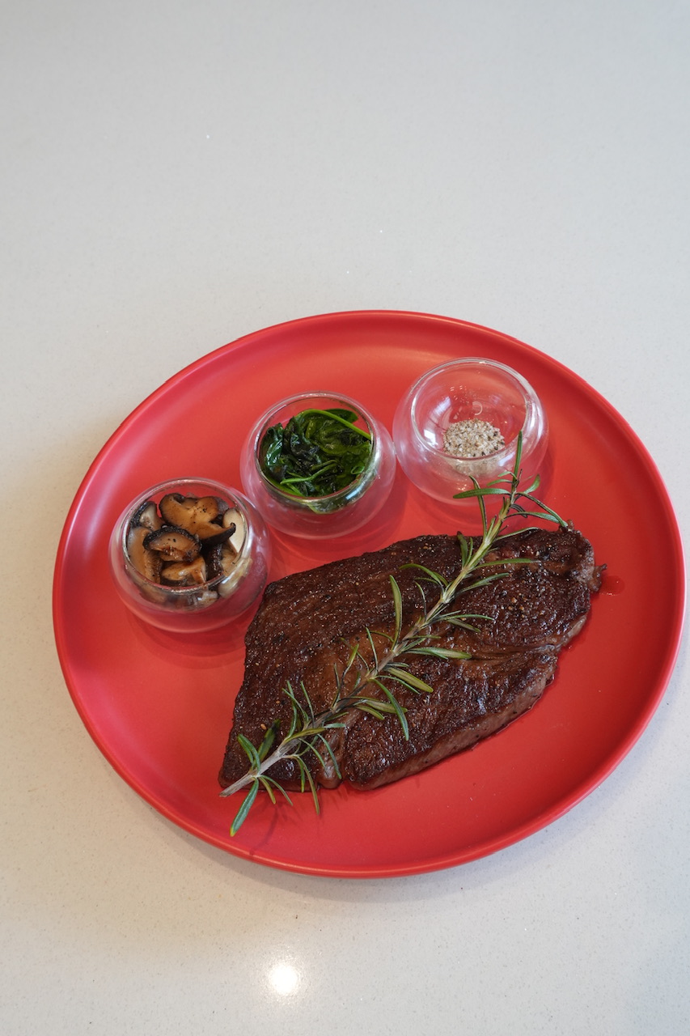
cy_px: 518
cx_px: 345
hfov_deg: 35.5
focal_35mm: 38
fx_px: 1078
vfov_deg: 51.3
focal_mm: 25
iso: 800
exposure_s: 1/125
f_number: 8
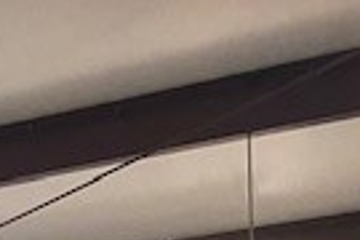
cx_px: -485
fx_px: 1280
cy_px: 613
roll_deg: -2.8
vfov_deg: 9.3
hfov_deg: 12.7
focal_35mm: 128
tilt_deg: +4.8
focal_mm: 4.25
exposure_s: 1/60
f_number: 1.8
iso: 500
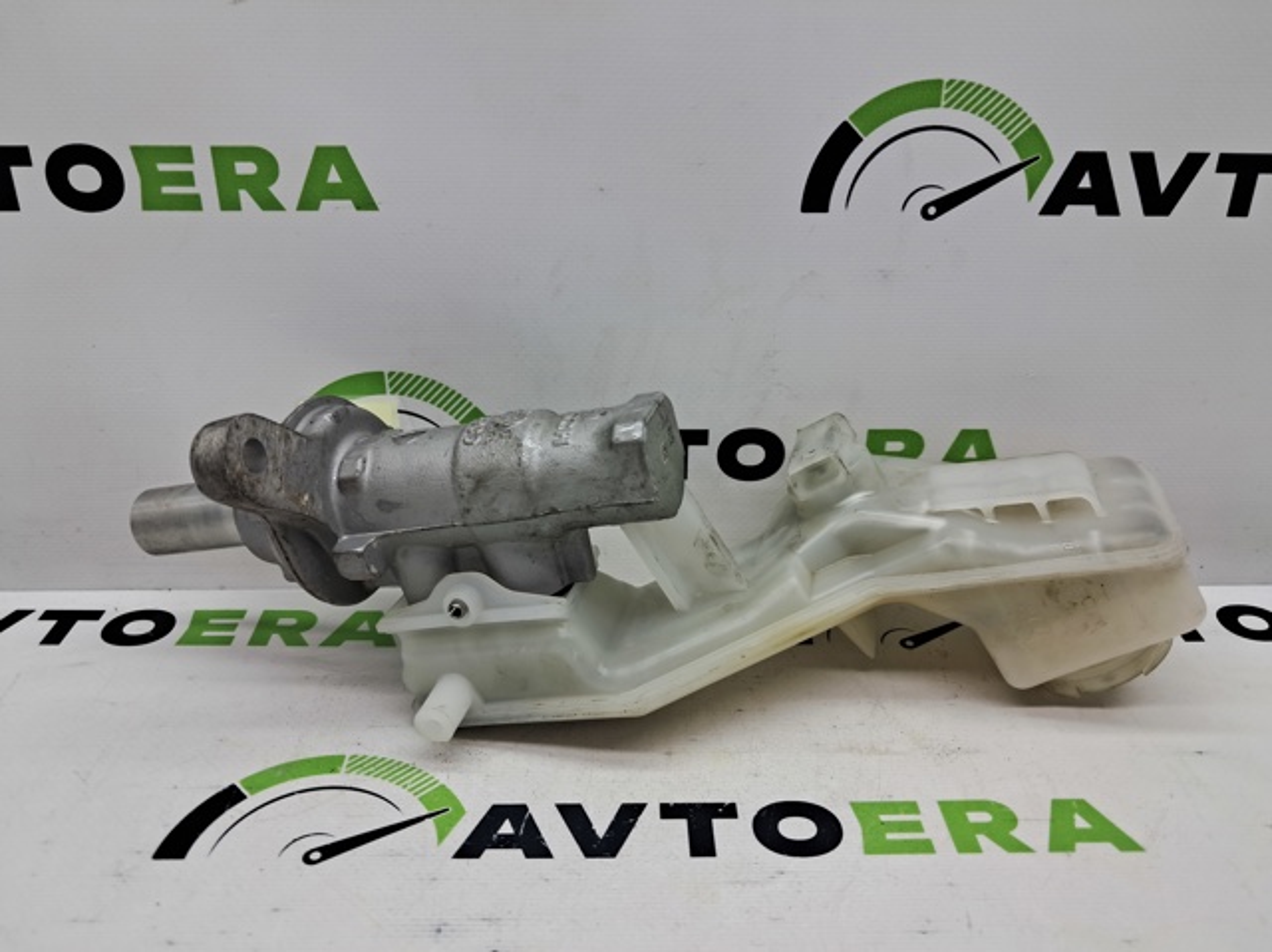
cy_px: 476
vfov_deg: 51.3
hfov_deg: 65.4
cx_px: 636
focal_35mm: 27
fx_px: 991
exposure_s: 1/100
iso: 50
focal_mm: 4
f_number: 1.8
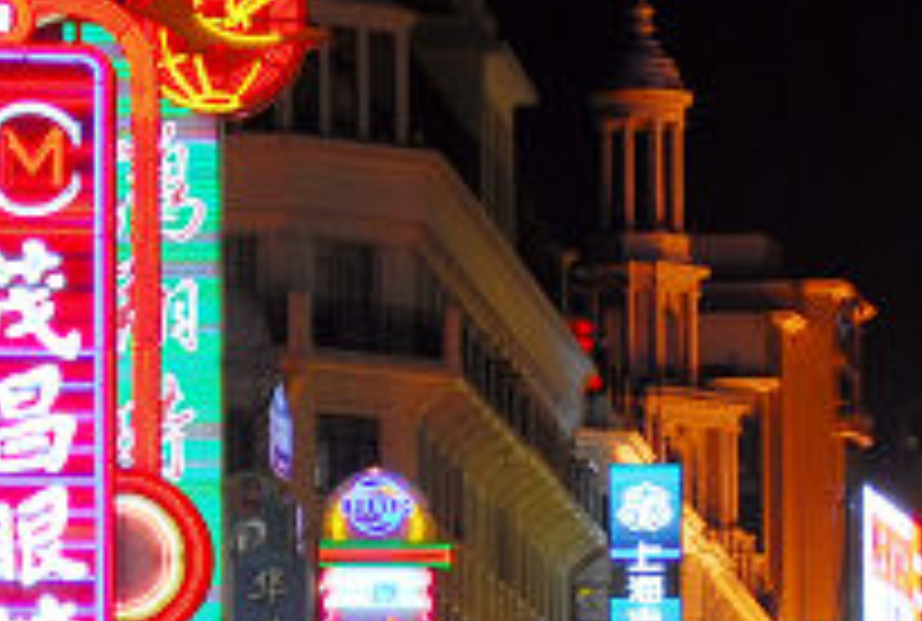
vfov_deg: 4.7
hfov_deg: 7.0
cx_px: 859
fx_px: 7500
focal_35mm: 292
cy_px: 958
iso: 200
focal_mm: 50
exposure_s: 1/13
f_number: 5
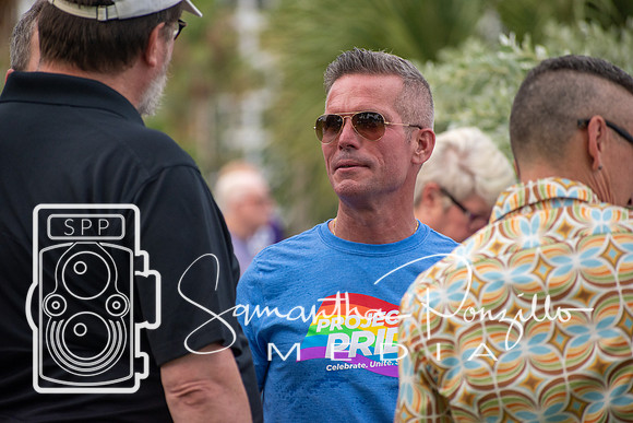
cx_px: 316
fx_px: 5540
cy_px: 212
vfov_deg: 4.4
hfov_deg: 6.5
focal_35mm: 315
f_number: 5.6
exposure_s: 1/1000
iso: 450
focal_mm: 210
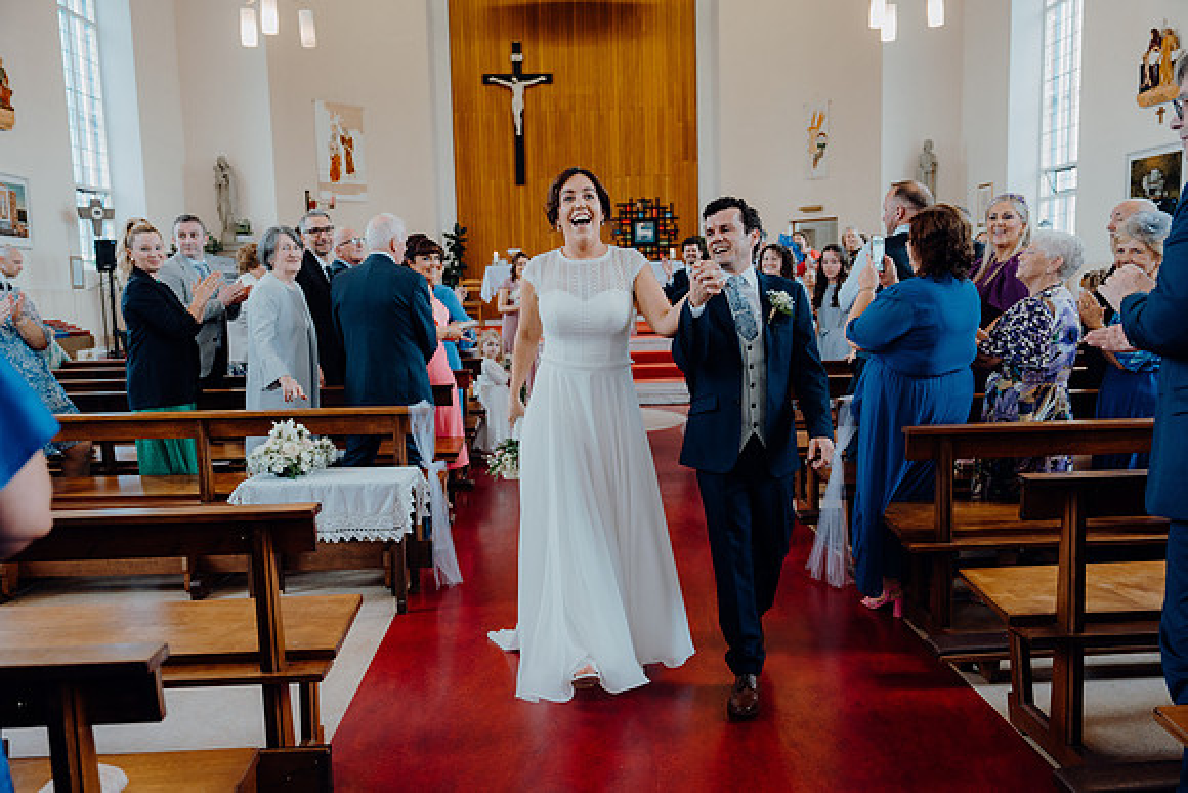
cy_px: 396
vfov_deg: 46.4
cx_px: 594
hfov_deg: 65.5
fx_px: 924
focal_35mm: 28
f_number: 2.8
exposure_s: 1/200
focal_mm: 28
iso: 500
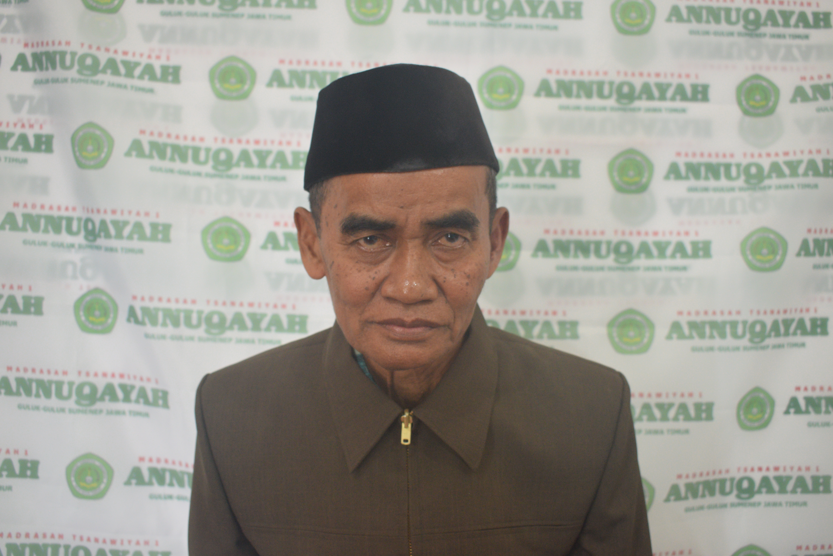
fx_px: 833
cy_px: 278
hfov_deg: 53.1
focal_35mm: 36
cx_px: 416
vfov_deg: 36.9
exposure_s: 1/20
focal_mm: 24
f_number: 4.5
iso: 900
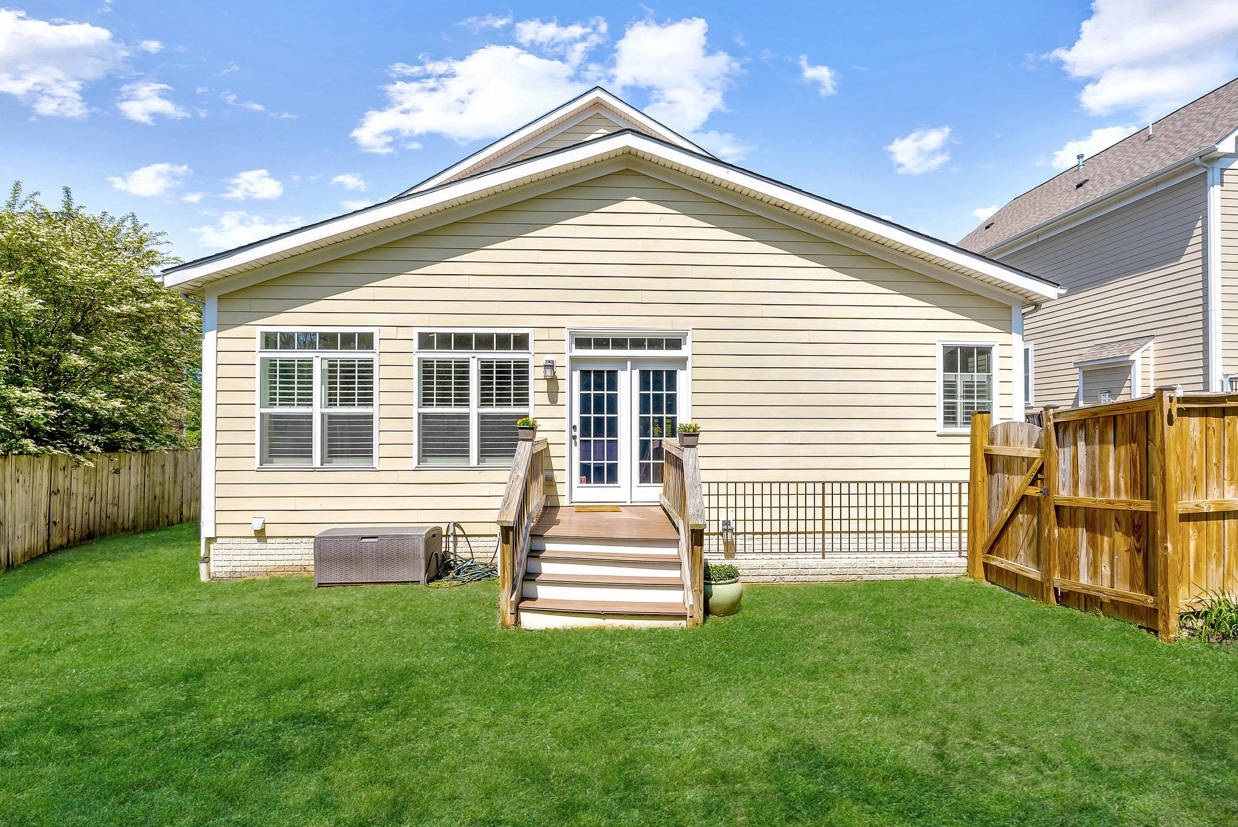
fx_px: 550
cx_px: 619
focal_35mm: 16
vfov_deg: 73.8
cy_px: 414
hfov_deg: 96.7
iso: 200
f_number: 11
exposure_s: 1/200
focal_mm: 16
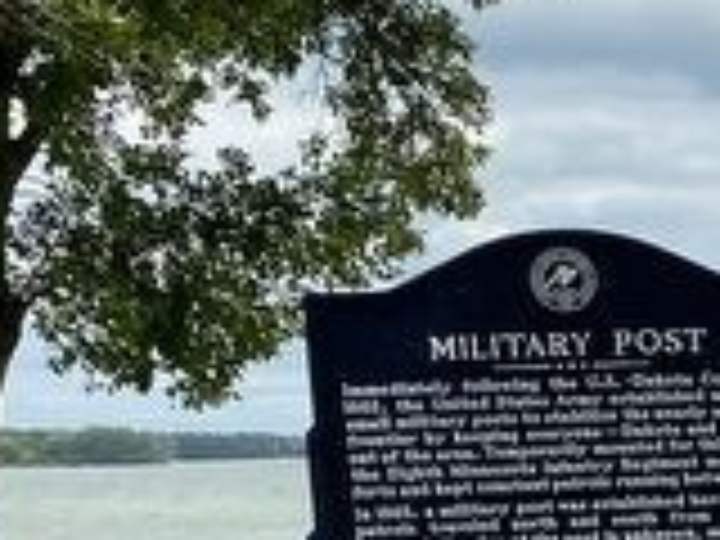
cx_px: 1552
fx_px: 2704
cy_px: 742
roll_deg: +1.4
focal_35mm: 130
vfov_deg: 11.1
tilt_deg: -6.0
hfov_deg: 12.8
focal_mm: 4.25
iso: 32
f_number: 1.8
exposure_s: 1/2755
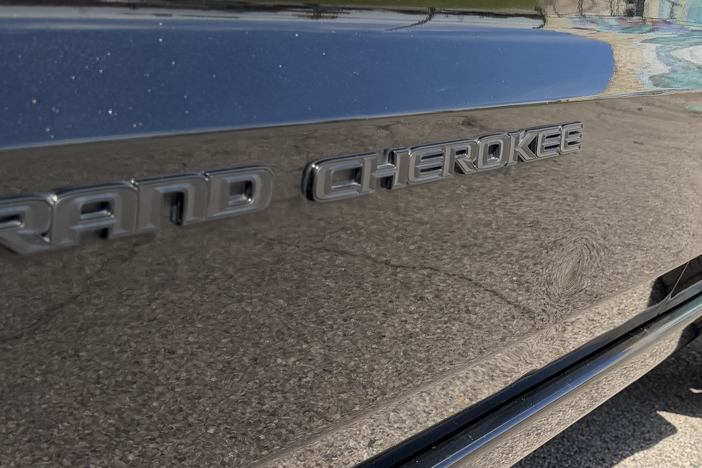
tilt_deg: -3.1
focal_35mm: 53
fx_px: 1033
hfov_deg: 37.0
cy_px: 144
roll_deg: -0.9
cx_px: 488
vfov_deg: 25.3
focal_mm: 6.76
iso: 80
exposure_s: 1/2611
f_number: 1.78
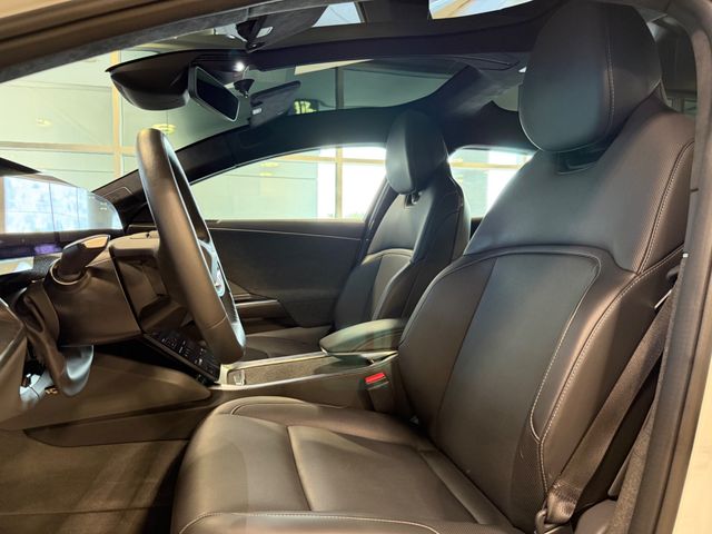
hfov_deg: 71.6
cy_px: 267
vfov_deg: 56.8
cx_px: 356
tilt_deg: -4.5
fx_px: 494
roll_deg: -0.9
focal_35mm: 24
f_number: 1.78
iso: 400
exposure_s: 1/60
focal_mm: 6.76
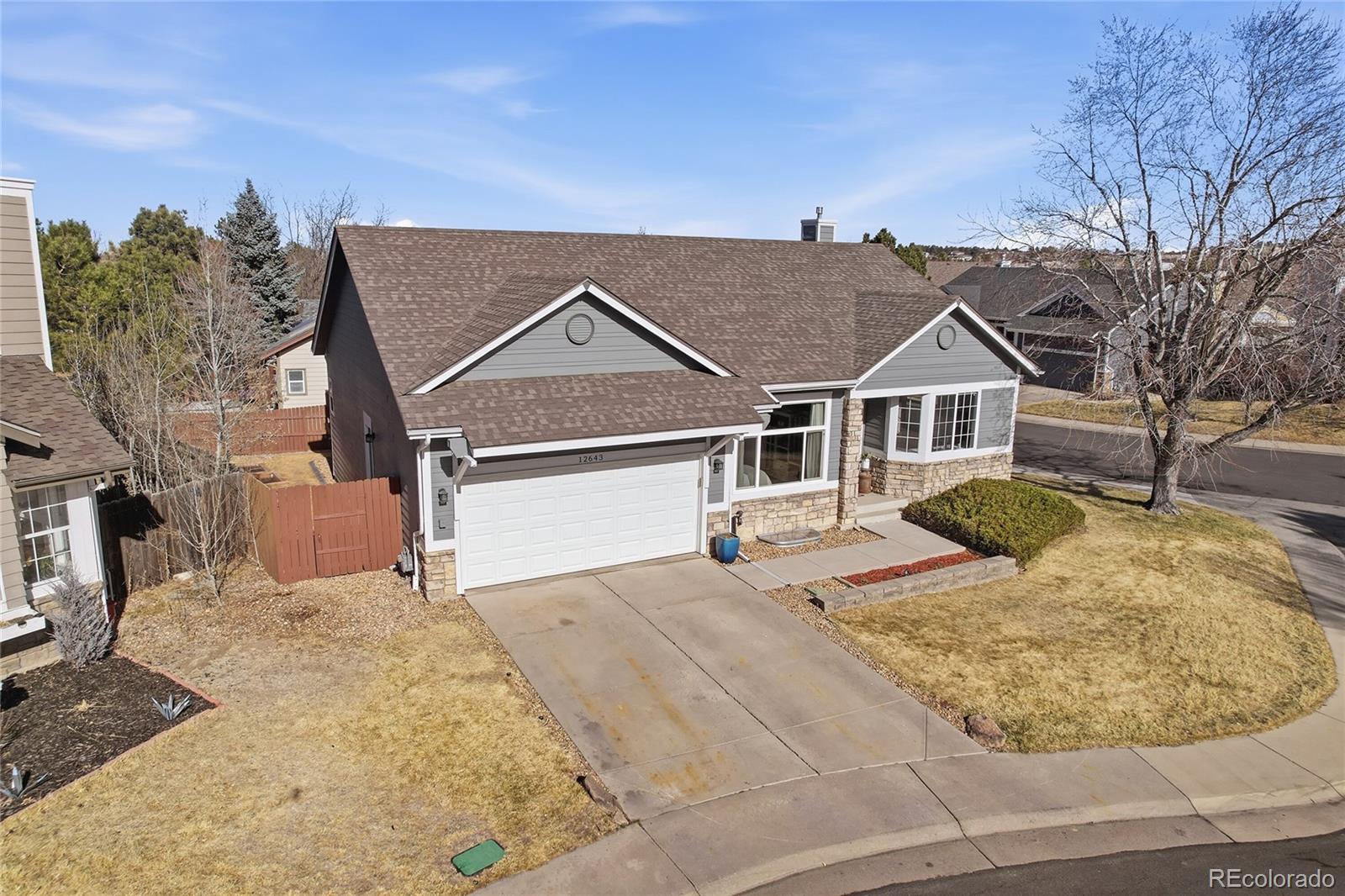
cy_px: 448
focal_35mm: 22
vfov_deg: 57.2
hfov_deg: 78.6
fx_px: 822
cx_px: 672
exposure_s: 1/160
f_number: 2.8
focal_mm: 8.4
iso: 100
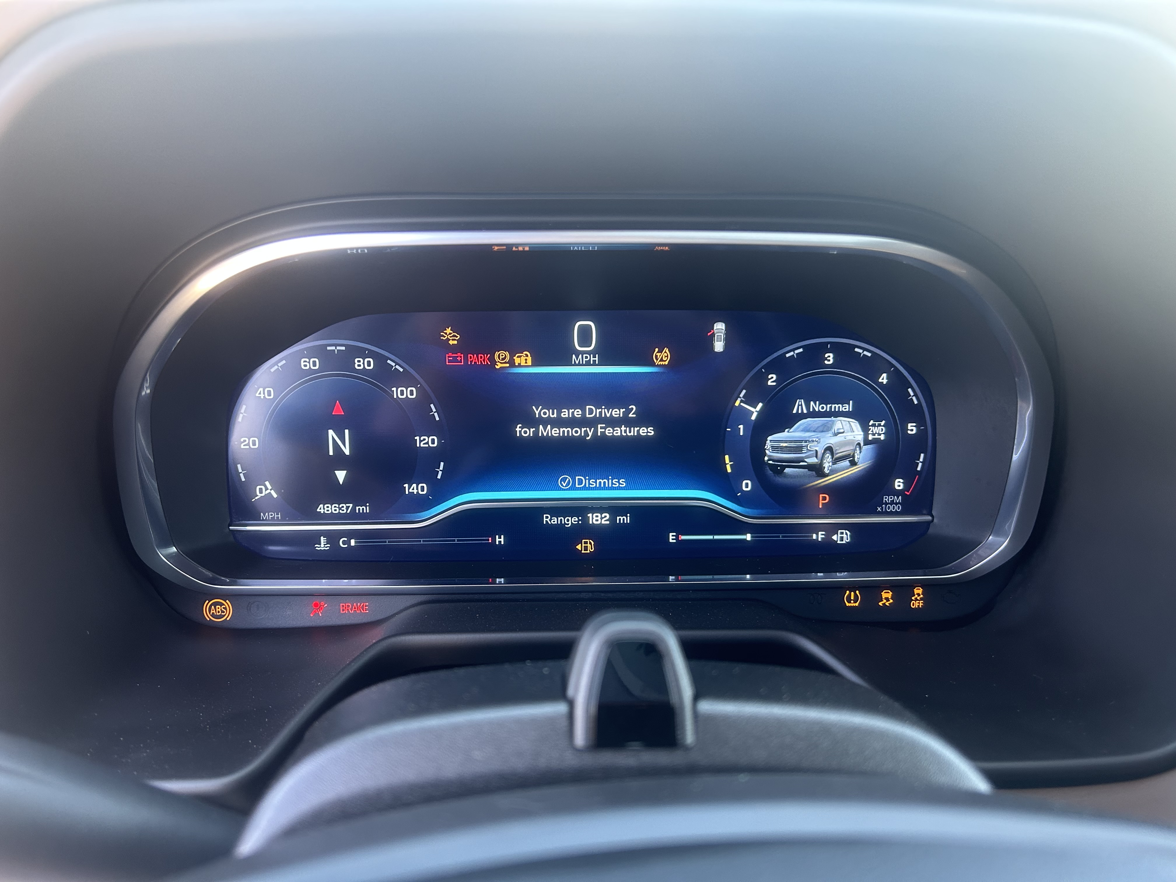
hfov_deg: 67.3
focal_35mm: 26
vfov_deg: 53.1
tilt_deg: -19.5
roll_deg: +0.1
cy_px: 441
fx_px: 883
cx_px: 588
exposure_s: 1/110
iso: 125
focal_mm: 5.7
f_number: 1.5
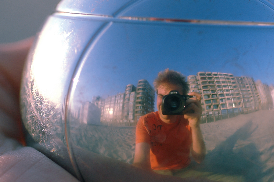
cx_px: 178
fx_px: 1118
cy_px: 99
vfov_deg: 9.3
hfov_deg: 14.0
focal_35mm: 147
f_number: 3.5
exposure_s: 1/1000
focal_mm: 60
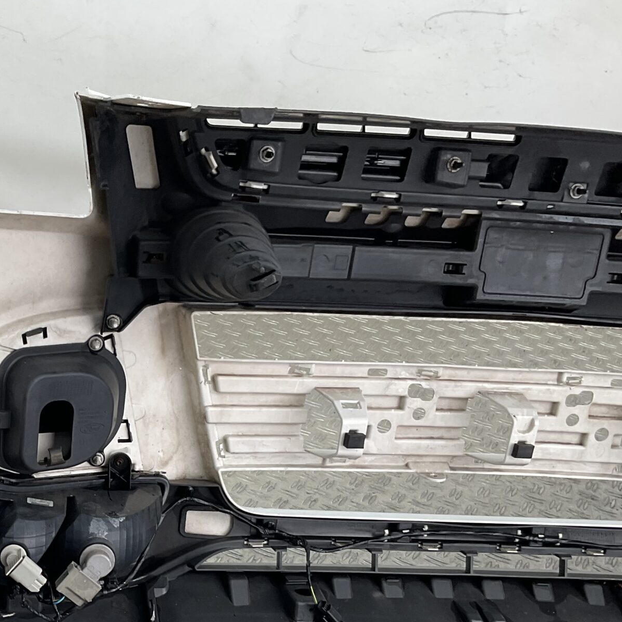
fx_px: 1118
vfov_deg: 30.3
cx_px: 74
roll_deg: -7.8
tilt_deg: -32.8
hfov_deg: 29.9
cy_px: 498
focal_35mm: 55
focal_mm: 3
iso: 20
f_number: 1.8
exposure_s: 1/100
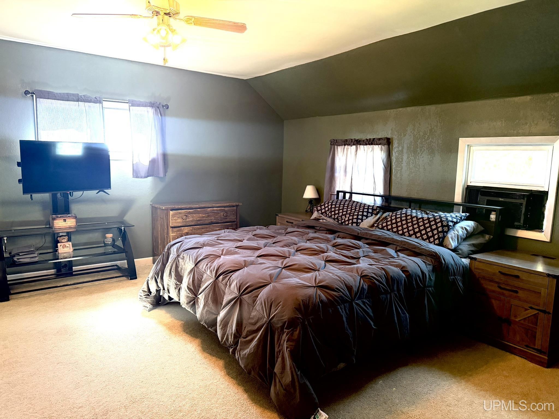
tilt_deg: -8.1
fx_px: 388
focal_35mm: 24
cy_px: 210
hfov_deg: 71.6
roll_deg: -0.8
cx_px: 280
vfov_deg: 56.8
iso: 500
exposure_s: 1/60
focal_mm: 6.76
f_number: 1.78
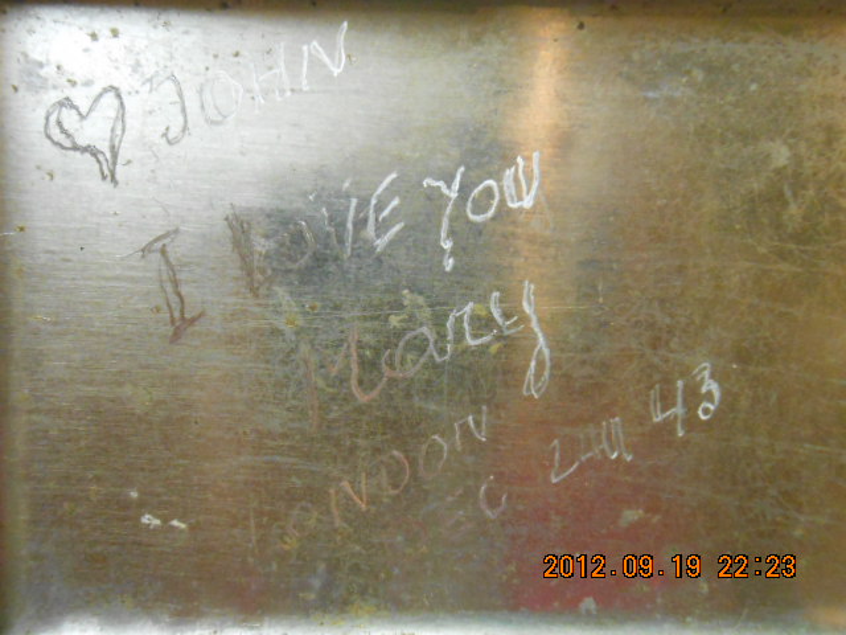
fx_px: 733
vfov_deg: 46.8
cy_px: 318
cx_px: 423
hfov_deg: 60.0
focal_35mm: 30
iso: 800
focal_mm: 5.3
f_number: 3.8
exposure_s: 1/4
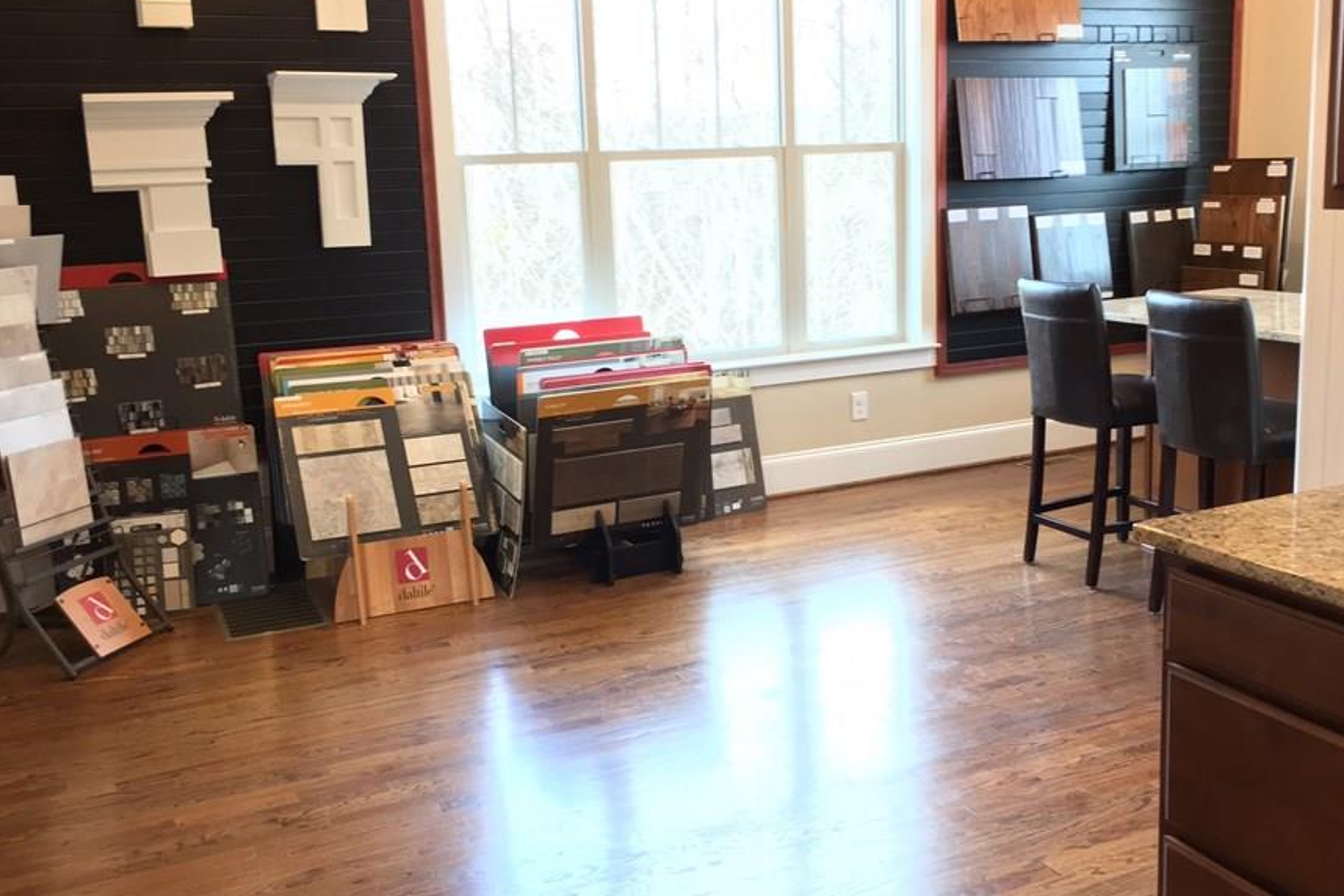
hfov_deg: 53.1
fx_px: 1344
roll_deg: +0.9
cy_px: 406
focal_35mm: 36
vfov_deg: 36.8
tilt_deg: -11.1
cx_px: 700
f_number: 2.2
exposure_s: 1/30
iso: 100
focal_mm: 4.15
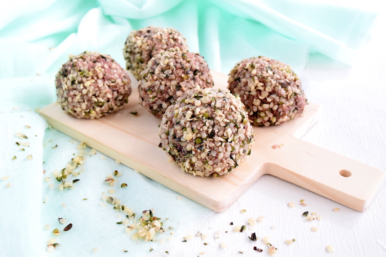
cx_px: 193
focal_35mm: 44
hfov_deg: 45.0
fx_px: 466
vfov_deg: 30.8
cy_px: 128
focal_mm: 29
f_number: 10
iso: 2500
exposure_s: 1/80
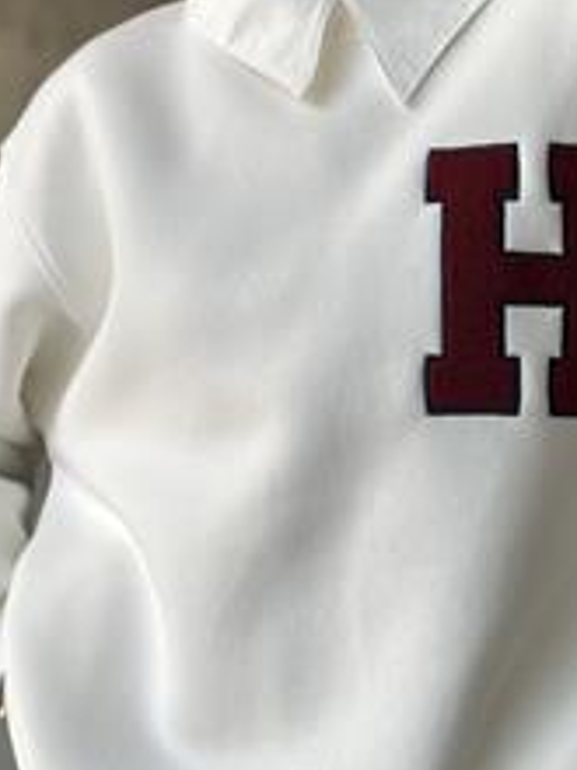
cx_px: 374
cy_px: 486
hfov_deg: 15.9
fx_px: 2067
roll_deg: -0.8
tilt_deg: +0.7
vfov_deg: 21.0
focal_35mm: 93
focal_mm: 6.86
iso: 125
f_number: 1.78
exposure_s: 1/121
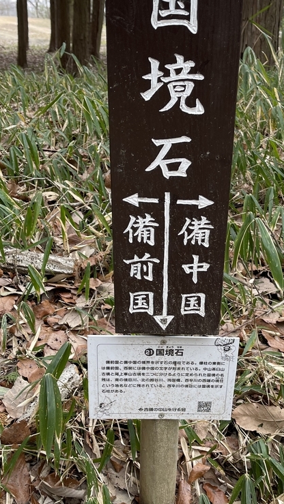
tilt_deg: -25.5
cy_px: 254
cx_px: 184
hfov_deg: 25.9
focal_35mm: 46
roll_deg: +0.1
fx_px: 615
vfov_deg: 44.6
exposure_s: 1/176
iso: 32
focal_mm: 5.1
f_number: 1.6
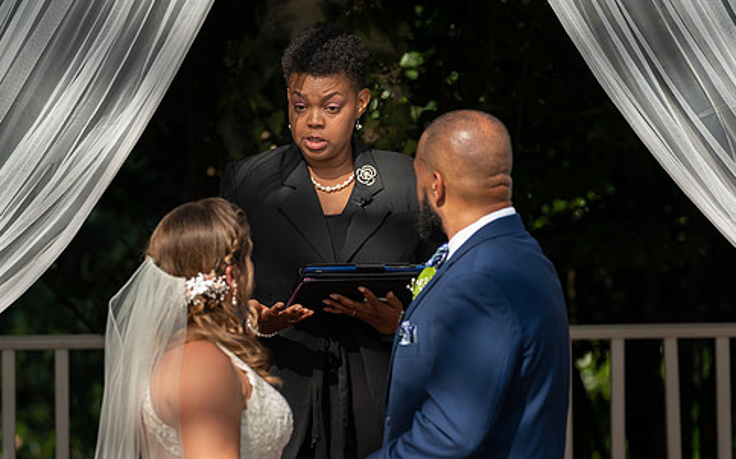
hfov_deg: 8.4
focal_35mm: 249
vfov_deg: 5.3
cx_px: 326
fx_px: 4992
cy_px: 280
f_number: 4
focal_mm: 186
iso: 50
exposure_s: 1/400
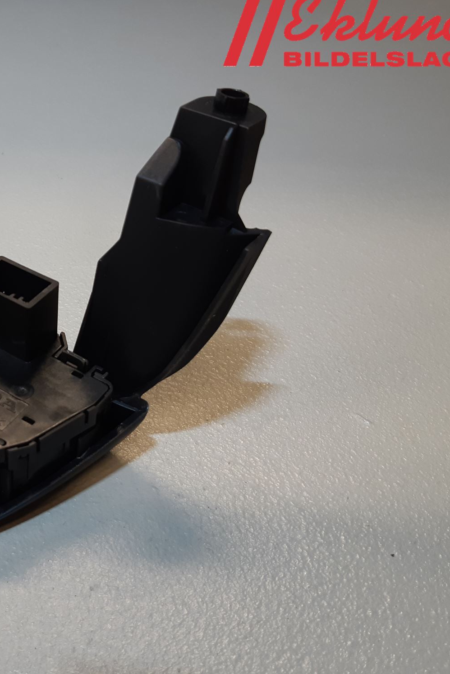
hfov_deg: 33.8
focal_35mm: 37
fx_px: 694
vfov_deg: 51.9
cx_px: 38
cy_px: 336
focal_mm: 3.93
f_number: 1.7
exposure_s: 1/60
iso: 50
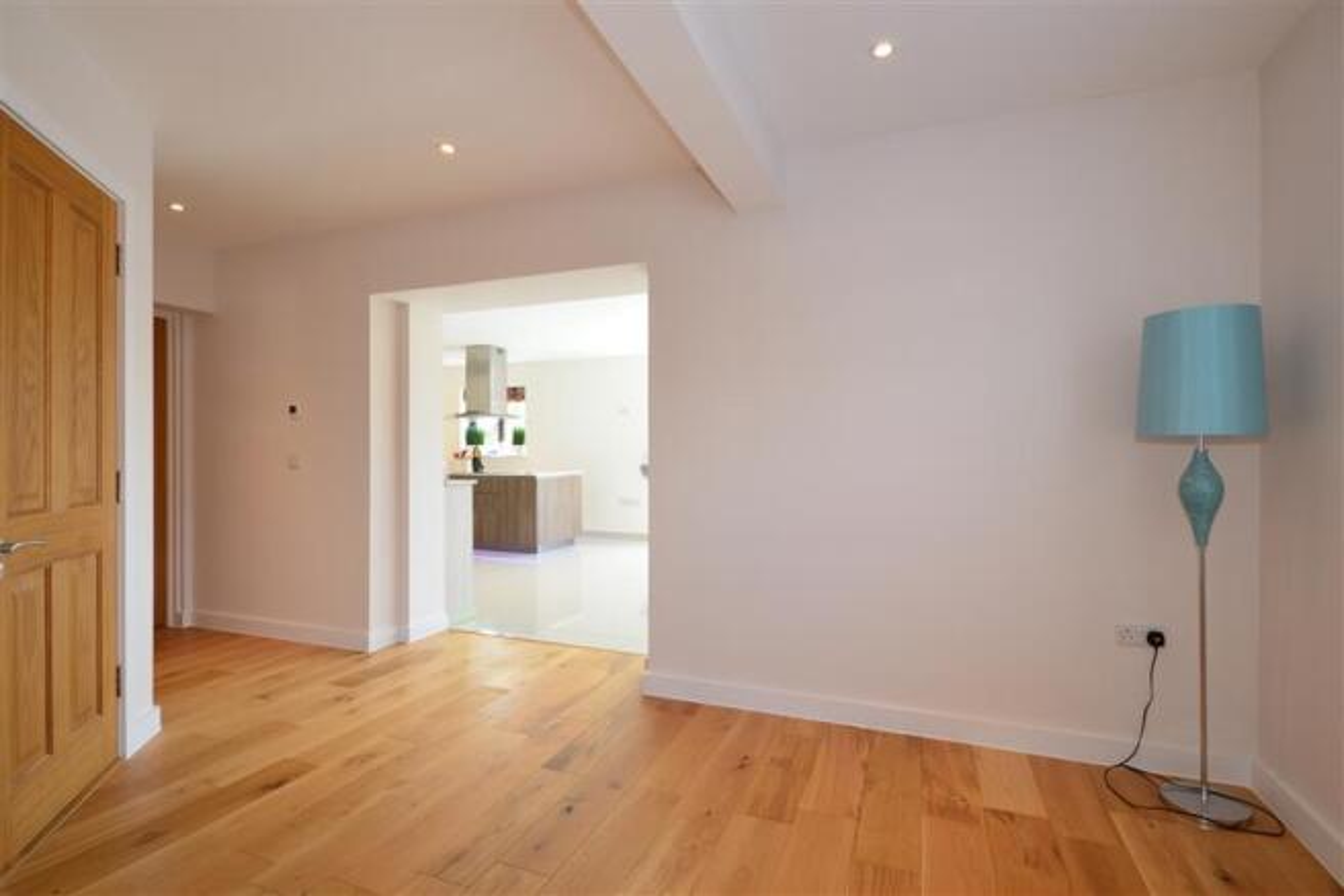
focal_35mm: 17
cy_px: 448
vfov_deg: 69.6
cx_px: 672
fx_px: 644
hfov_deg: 92.5
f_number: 14
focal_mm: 11.5
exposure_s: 1/6
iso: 400
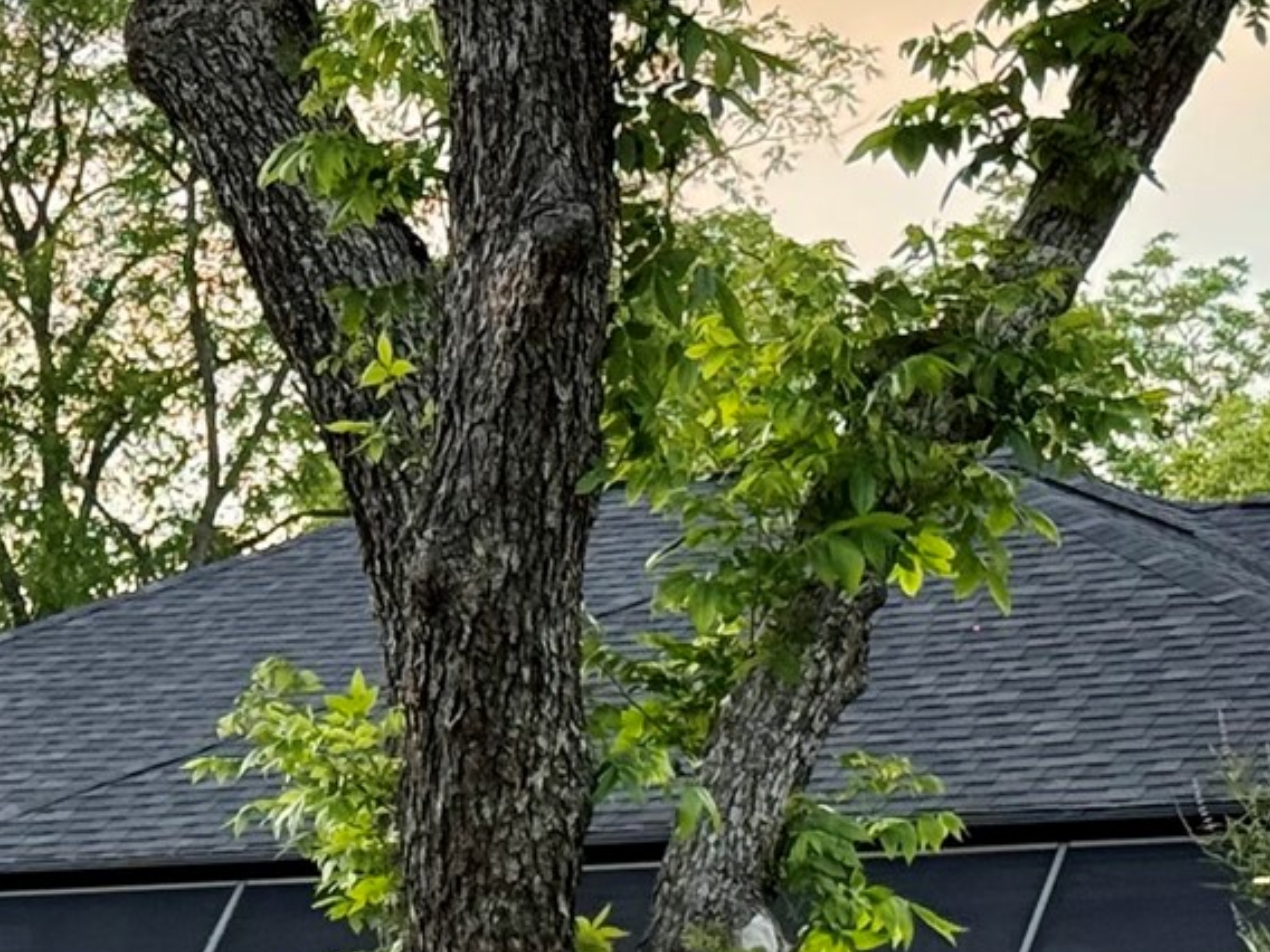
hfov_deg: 11.3
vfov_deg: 8.5
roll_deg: +0.0
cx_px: -54
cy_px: 1269
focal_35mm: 173
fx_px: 6347
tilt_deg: +1.2
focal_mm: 6.76
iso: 200
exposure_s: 1/83
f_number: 1.78
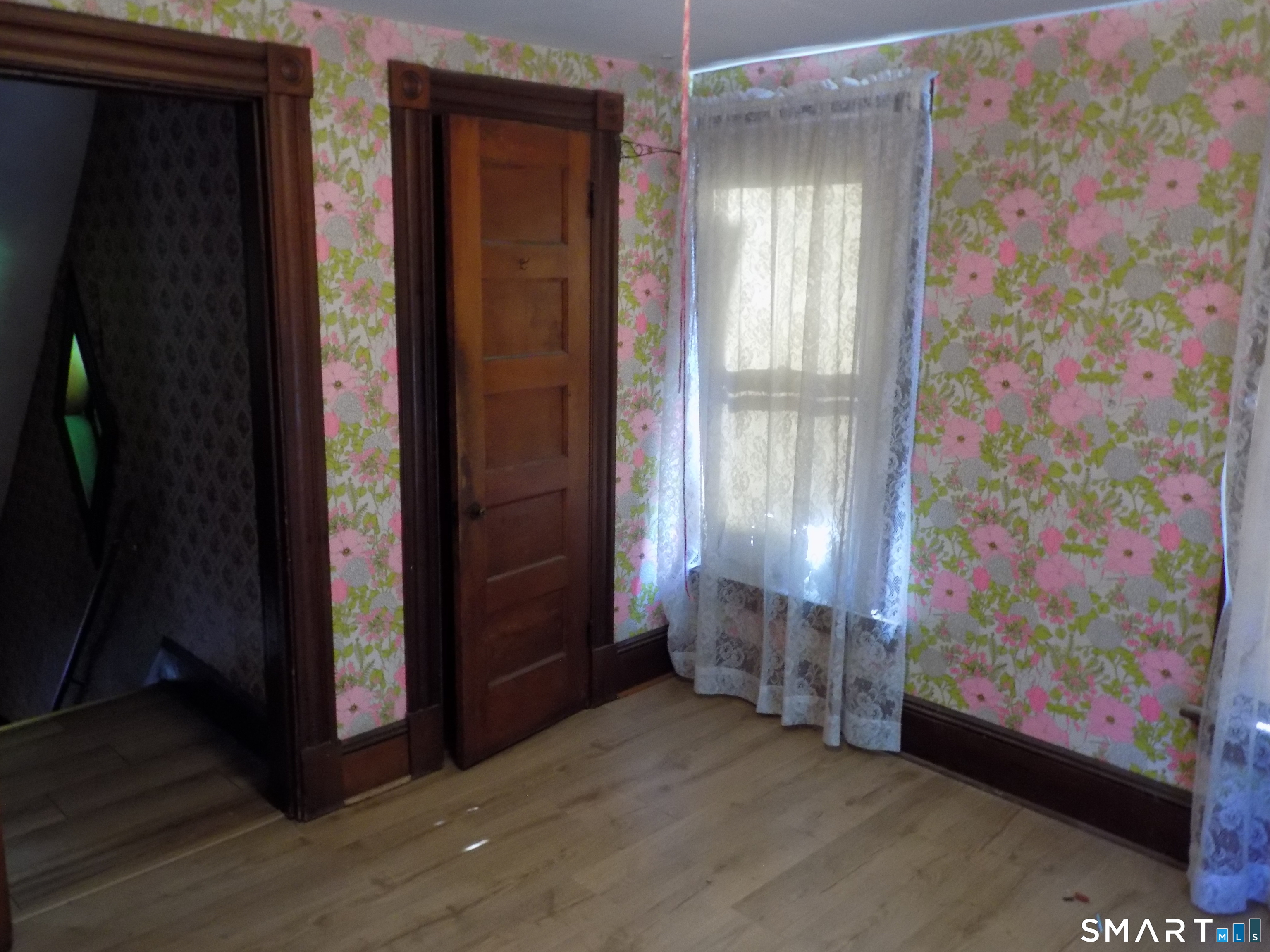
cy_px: 476
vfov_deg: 51.4
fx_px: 991
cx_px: 635
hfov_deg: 65.3
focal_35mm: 27
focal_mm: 4.8
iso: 400
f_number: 3.2
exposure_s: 1/8
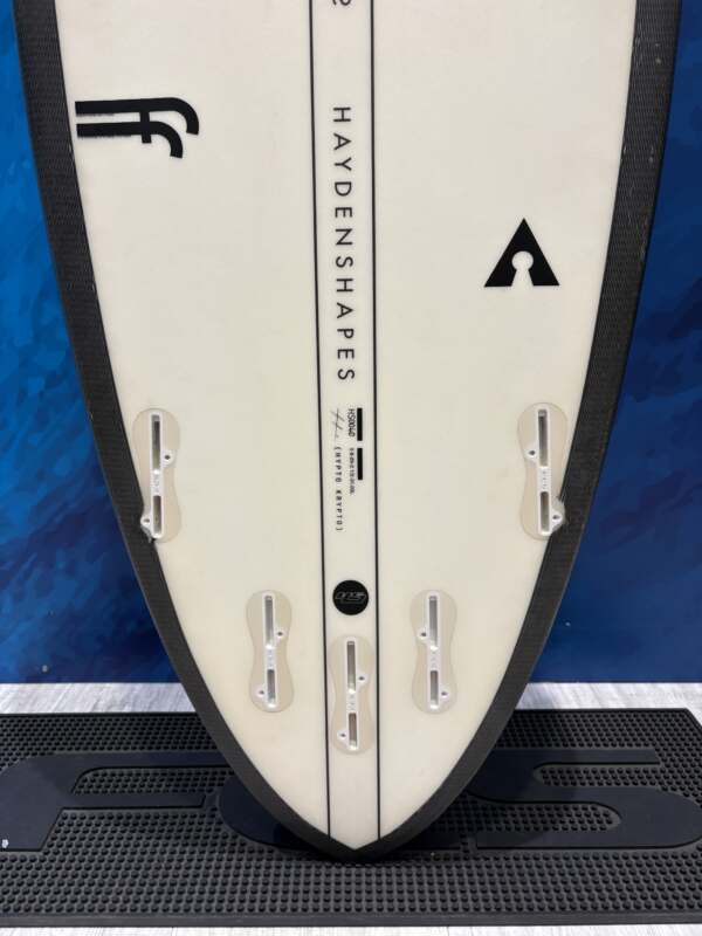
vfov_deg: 67.3
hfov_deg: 53.1
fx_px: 703
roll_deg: +0.3
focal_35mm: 26
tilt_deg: -15.7
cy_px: 468
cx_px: 351
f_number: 1.6
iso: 40
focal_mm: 5.96
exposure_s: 1/122
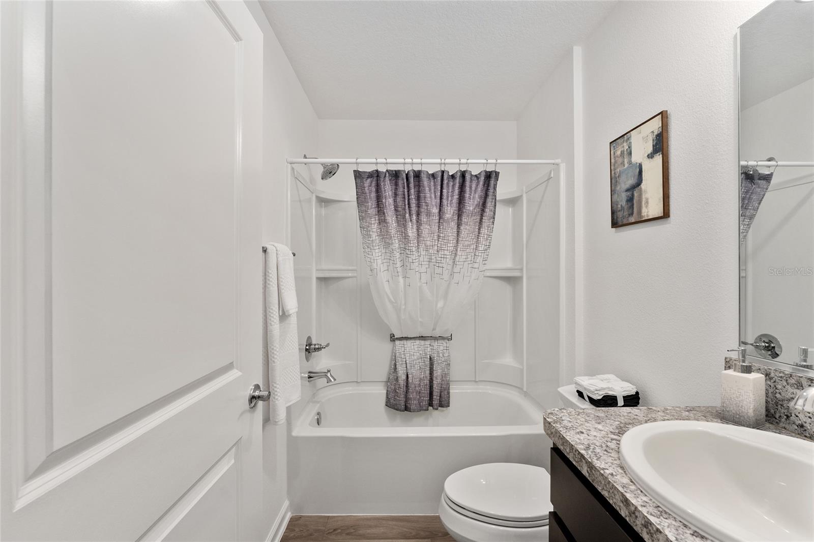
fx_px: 335
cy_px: 271
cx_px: 407
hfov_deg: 101.2
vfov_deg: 78.1
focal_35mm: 15
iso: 500
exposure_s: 1/30
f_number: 8
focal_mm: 14.8
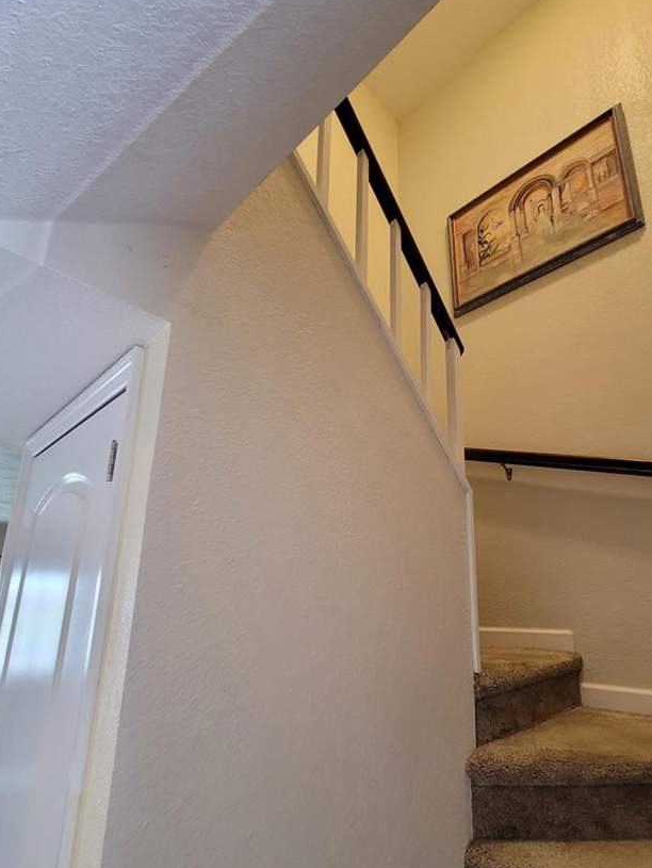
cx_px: 386
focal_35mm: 17
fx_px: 427
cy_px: 487
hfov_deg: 74.1
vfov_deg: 90.6
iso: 250
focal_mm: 2.2
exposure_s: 1/60
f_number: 2.2
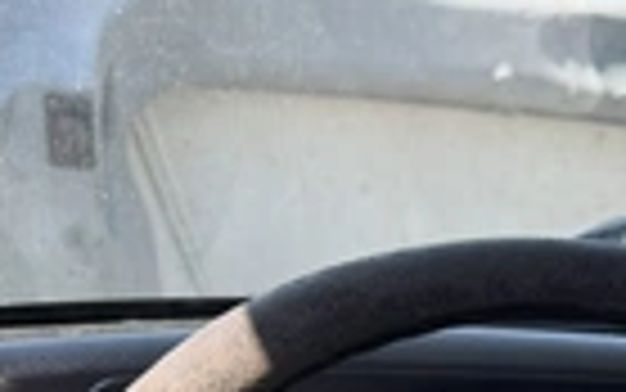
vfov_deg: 16.0
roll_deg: -11.2
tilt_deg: -30.3
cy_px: 631
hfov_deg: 26.0
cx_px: 698
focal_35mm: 73
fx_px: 1246
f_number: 1.78
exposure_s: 1/735
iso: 100
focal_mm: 6.76
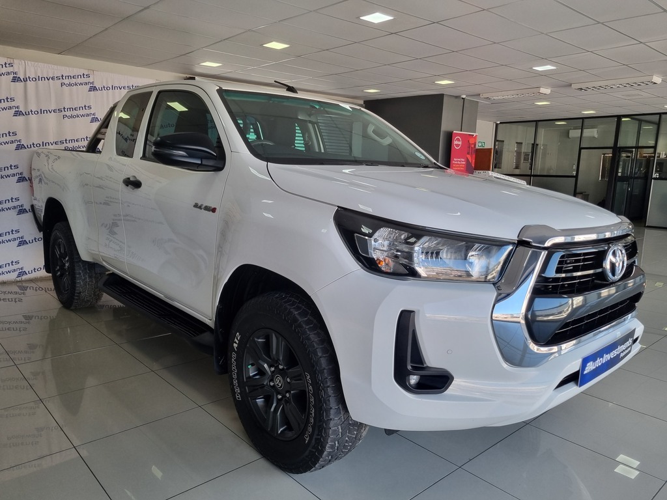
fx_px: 501
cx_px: 334
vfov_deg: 53.1
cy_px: 250
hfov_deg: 67.3
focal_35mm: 26
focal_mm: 5.4
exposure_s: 1/121
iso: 50
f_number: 1.8
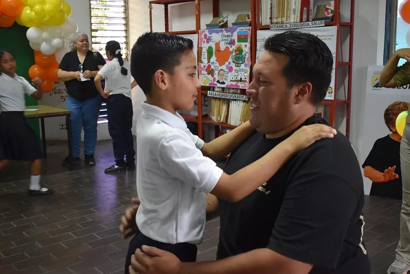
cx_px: 205
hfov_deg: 49.6
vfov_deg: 34.2
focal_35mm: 39
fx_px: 444
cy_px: 137
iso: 1000
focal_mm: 26
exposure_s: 1/60
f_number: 4
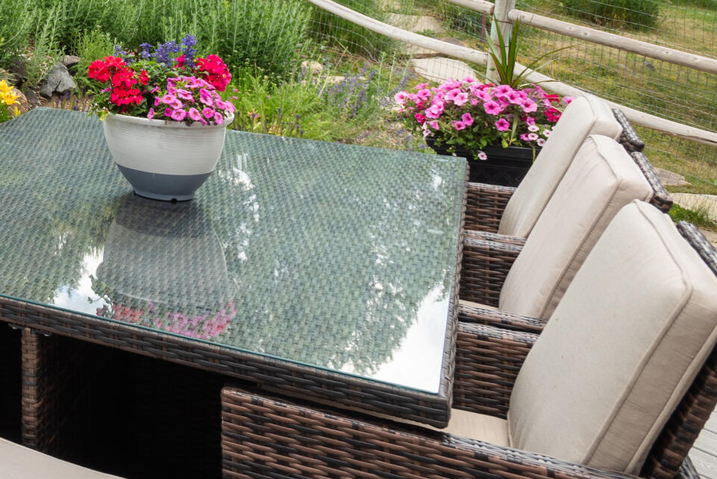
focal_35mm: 53
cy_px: -80
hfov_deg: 27.9
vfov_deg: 23.5
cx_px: -306
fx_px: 1056
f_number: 7.1
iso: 100
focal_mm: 17
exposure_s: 1/25
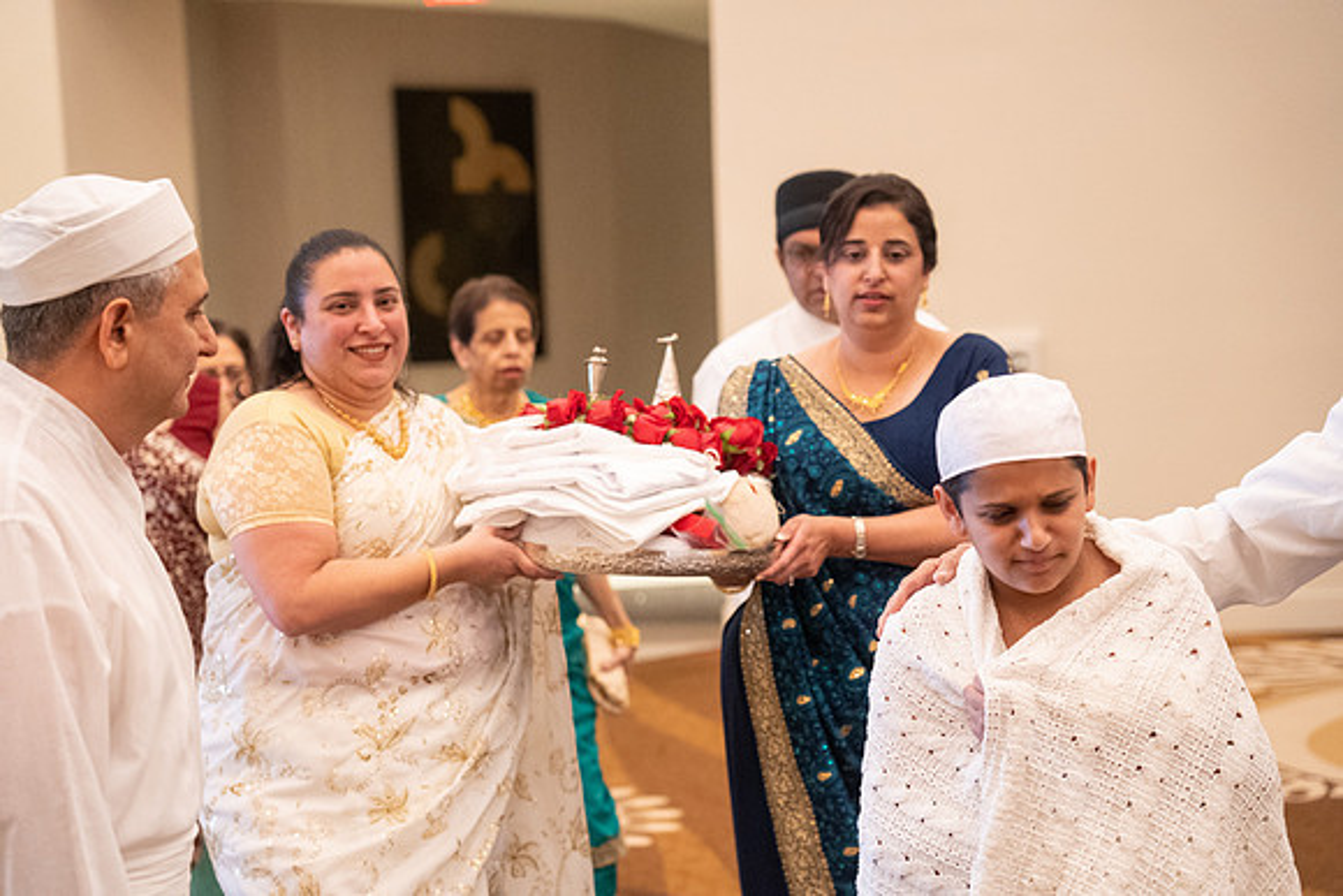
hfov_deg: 23.4
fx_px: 3246
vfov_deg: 15.7
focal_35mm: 87
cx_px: 672
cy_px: 448
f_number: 4
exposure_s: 1/100
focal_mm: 87
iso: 6400
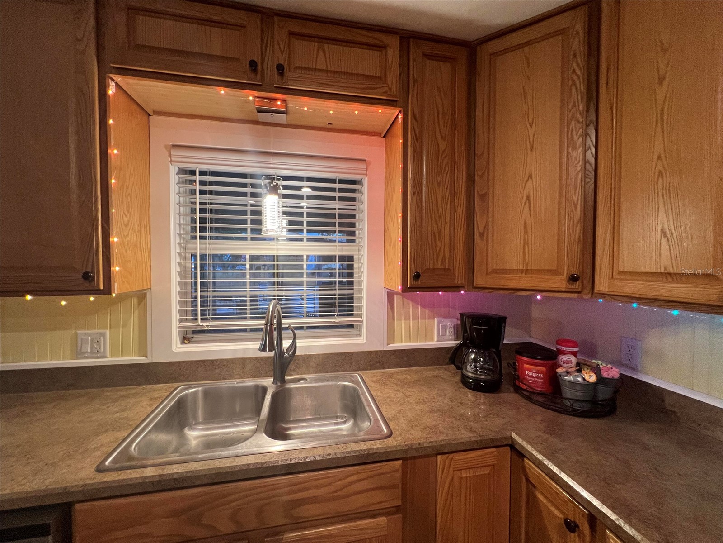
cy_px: 272
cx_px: 362
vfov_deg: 89.9
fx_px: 272
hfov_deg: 106.2
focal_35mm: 13
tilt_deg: -1.3
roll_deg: -0.3
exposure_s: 1/60
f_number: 1.8
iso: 250
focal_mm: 1.57
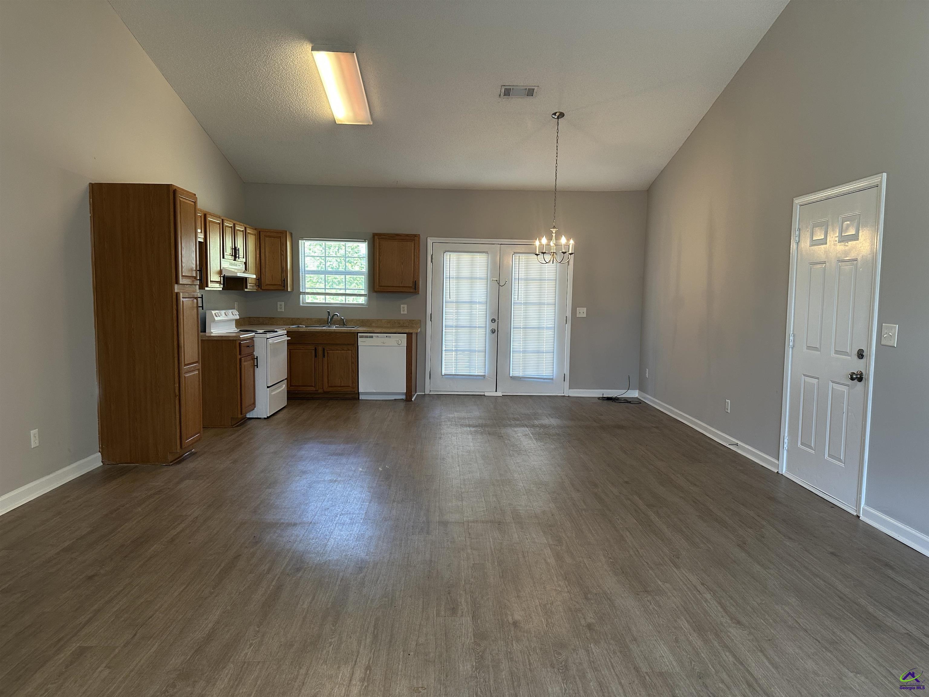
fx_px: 644
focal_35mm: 24
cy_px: 348
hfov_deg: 71.6
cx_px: 464
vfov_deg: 56.8
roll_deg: -0.6
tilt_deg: -4.9
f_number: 1.78
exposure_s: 1/60
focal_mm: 6.86
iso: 160
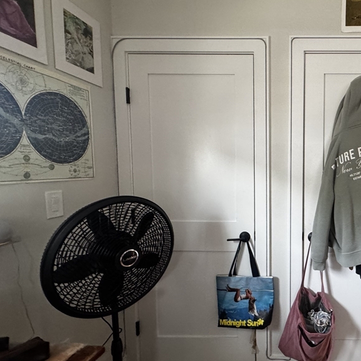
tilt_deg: -4.7
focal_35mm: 22
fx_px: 260
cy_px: 189
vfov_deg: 69.6
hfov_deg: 62.5
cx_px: 299
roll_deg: +0.2
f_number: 2.2
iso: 320
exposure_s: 1/48
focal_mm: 2.22
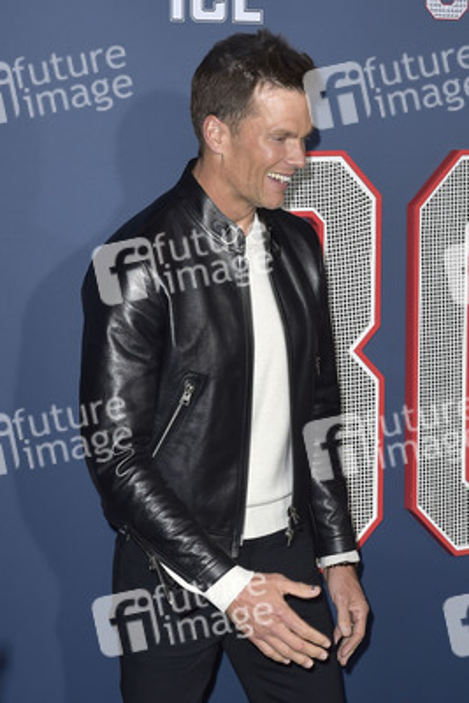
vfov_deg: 35.6
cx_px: 234
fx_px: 1093
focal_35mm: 56
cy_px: 352
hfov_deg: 24.2
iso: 400
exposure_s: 1/250
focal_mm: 56
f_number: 6.3
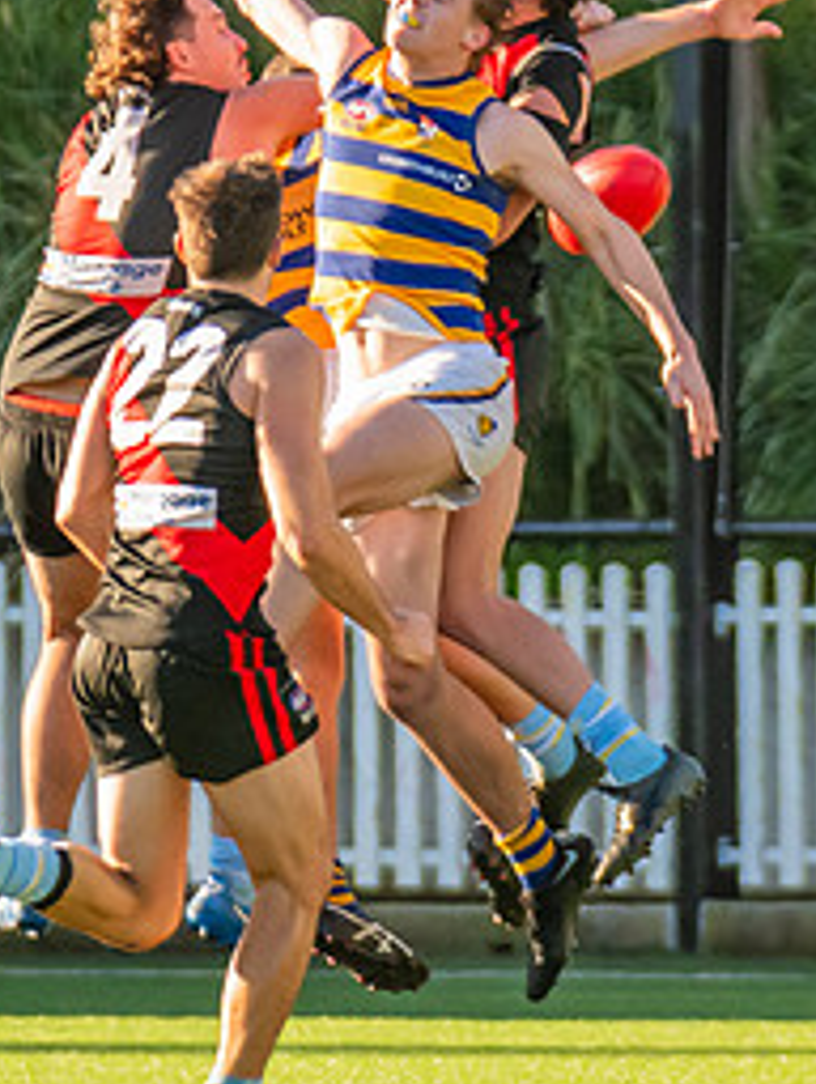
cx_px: 612
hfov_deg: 1.1
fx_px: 40820
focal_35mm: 1302
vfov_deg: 1.5
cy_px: 167
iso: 1250
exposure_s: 1/1250
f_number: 5.6
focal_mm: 340
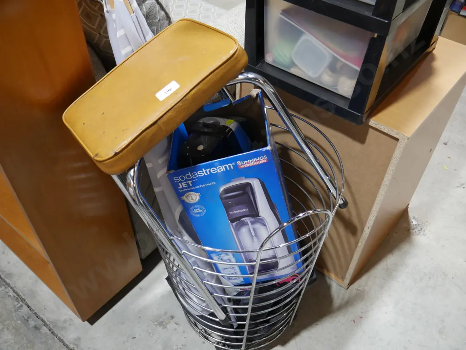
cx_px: 233
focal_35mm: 32
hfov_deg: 56.8
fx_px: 431
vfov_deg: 44.2
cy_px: 175
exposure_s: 1/60
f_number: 3.6
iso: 320
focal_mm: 16
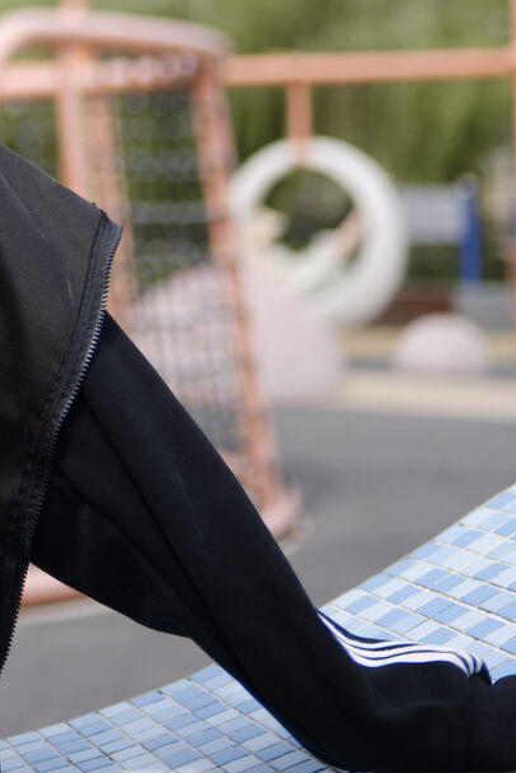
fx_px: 2236
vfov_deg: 18.5
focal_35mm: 104
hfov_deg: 12.7
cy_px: -185
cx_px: -195
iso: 100
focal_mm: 35
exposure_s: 1/6400
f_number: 1.4
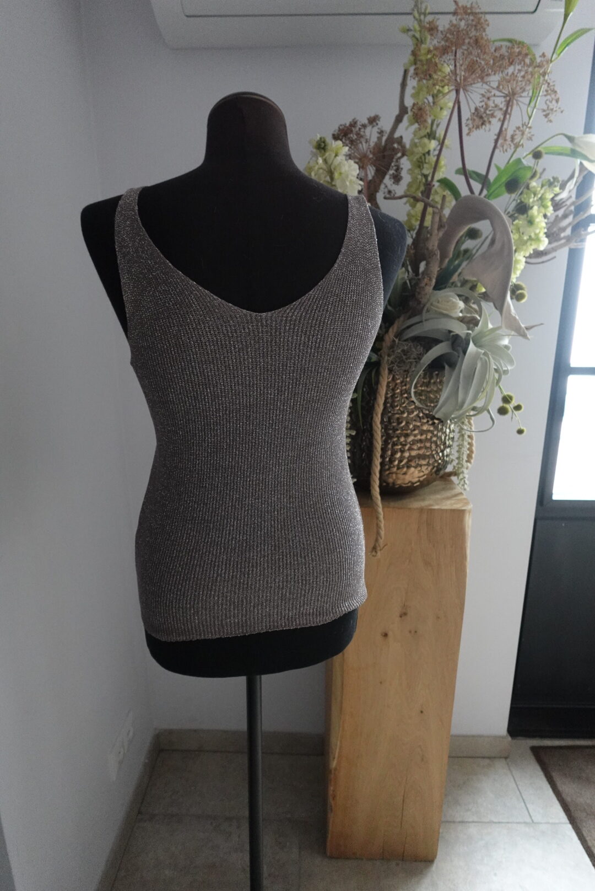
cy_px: 446
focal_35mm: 20
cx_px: 298
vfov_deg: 83.9
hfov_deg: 62.0
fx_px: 495
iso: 1600
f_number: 2
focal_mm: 7.6
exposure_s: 1/80
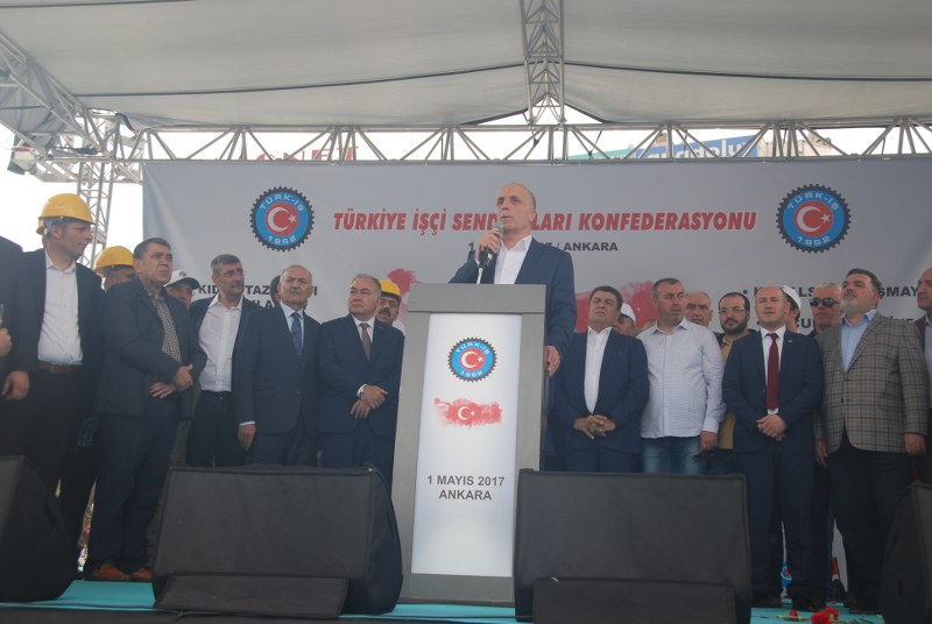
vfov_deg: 30.9
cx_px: 466
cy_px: 312
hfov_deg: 44.9
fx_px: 1128
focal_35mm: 44
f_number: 6.3
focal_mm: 29
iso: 100
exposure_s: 1/160
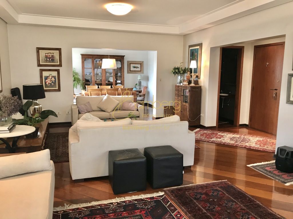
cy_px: 110
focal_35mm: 28
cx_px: 146
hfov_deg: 63.4
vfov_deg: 49.7
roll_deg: +0.6
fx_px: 237
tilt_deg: -8.1
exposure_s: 1/17
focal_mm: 3.99
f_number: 1.8
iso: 40
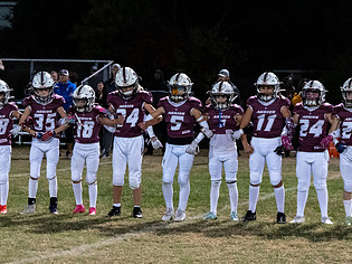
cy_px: 143
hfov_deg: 13.8
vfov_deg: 10.4
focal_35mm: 143
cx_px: 203
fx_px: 1454
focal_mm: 70
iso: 4000
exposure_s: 1/400
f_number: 2.8
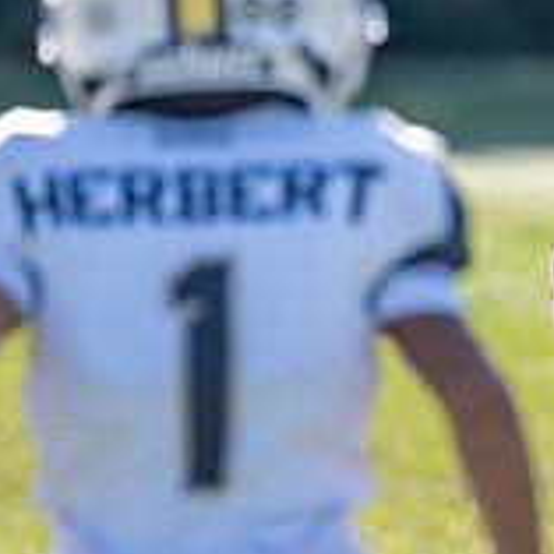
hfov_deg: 1.7
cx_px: 828
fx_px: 18143
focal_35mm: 1002
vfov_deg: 1.7
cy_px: 365
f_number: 2.8
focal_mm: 200
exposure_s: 1/2500
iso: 250
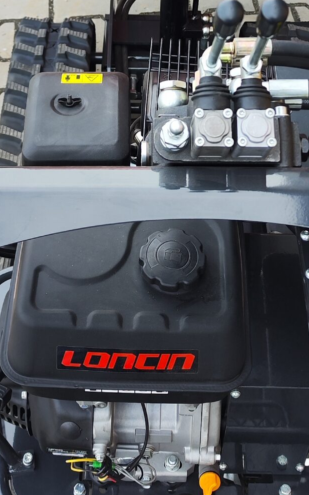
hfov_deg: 20.6
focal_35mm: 63
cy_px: -10
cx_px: 165
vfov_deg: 30.0
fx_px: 849
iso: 50
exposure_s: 1/142
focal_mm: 7.01
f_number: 1.69
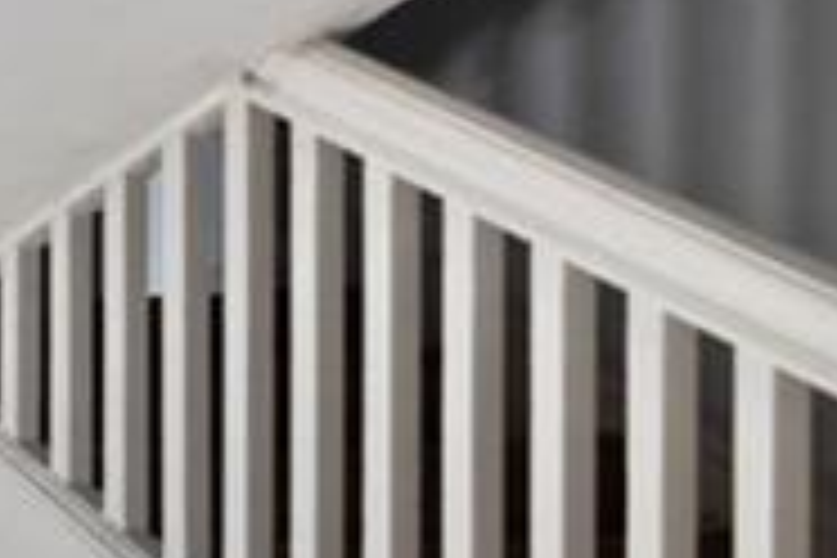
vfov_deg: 12.9
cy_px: 1215
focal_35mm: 88
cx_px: -1386
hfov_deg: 13.3
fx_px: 2046
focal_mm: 16
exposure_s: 1/30
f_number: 2.8
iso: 160
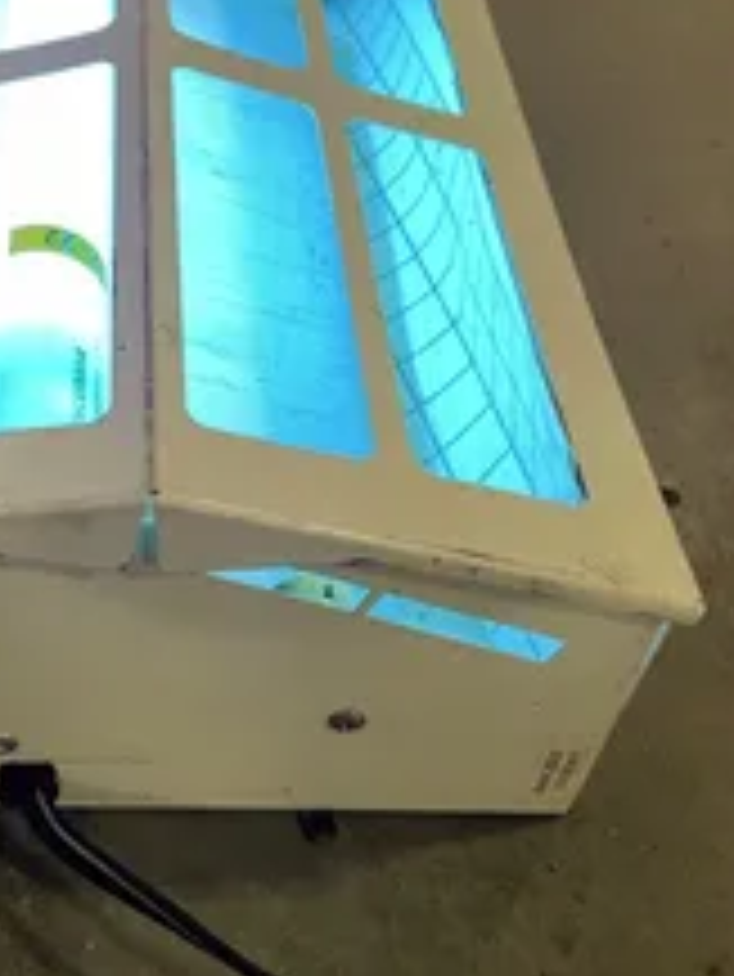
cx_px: 162
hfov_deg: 29.7
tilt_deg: -45.2
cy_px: 445
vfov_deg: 39.6
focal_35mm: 48
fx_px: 1356
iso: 100
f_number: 1.6
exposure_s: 1/60
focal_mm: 4.2
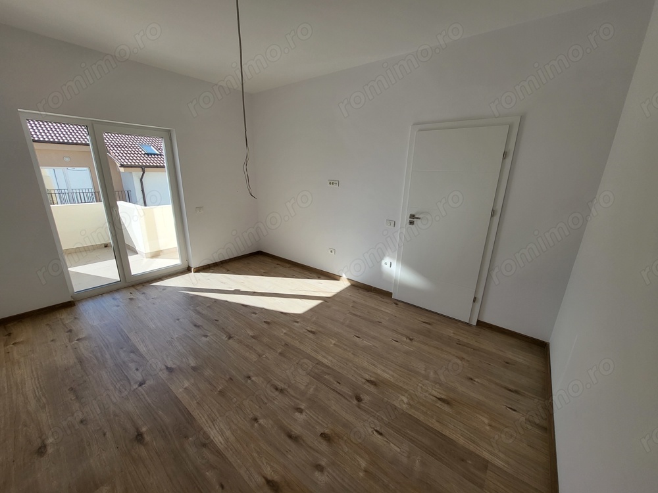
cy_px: 246
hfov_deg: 106.2
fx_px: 247
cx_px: 329
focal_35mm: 13
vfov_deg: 89.9
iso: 32
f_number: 2.2
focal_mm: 1.74
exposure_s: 1/227
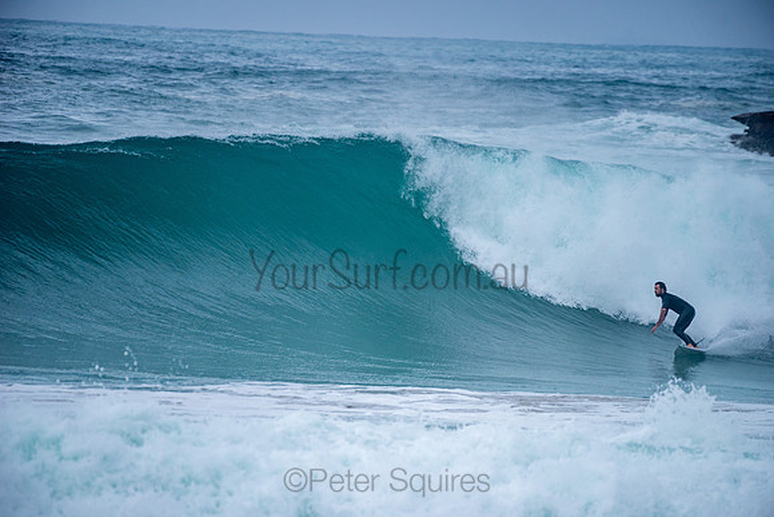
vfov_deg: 2.8
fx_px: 10752
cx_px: 387
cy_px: 258
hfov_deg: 4.1
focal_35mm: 500
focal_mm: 500
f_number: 5.6
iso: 250
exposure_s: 1/1000
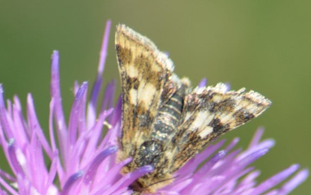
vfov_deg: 1.7
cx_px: 217
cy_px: 130
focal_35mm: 768
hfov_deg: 2.7
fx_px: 6509
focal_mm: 300
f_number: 8
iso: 100
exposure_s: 1/160
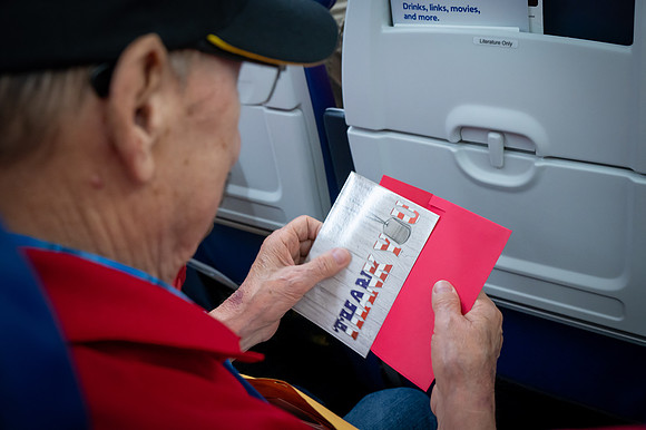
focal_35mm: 46
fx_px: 825
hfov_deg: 42.8
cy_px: 215
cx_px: 323
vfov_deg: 29.2
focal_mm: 46
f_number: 6.3
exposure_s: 1/60
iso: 5000
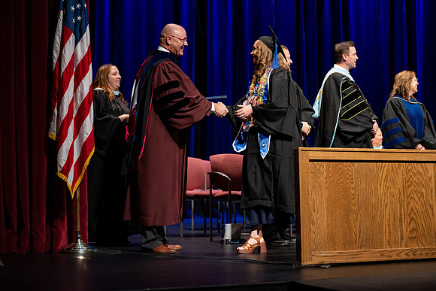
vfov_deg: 19.5
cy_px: 146
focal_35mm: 70
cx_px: 218
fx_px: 848
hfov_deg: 28.8
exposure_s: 1/250
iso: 640
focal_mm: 70
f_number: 2.8
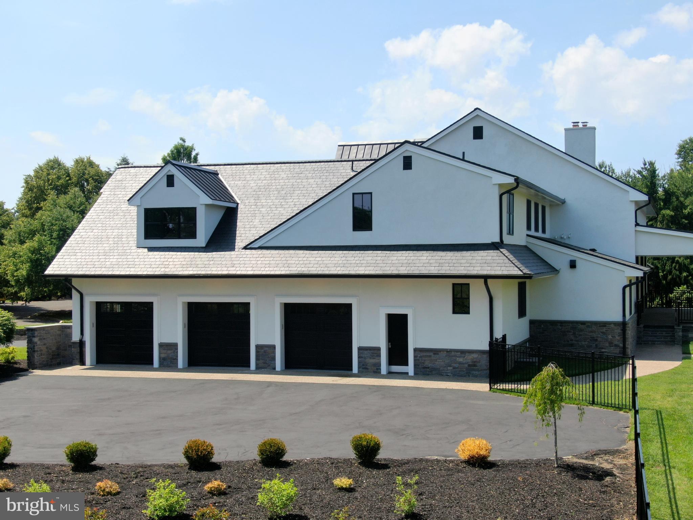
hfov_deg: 39.7
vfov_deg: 30.3
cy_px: 260
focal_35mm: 48
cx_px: 346
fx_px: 961
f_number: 3.8
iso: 100
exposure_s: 1/800
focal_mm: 8.6
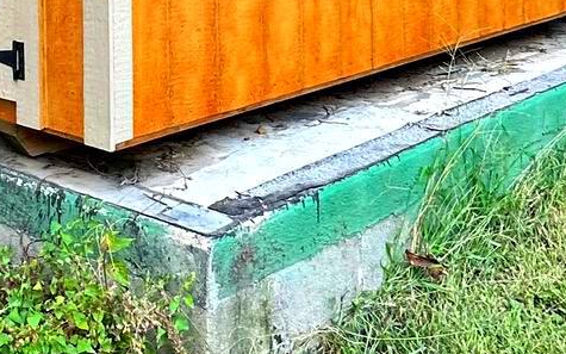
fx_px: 987
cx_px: 46
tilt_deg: +4.7
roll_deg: +1.2
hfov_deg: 30.4
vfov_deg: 18.0
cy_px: -186
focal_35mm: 64
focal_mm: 2.22
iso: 50
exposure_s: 1/99
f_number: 2.2
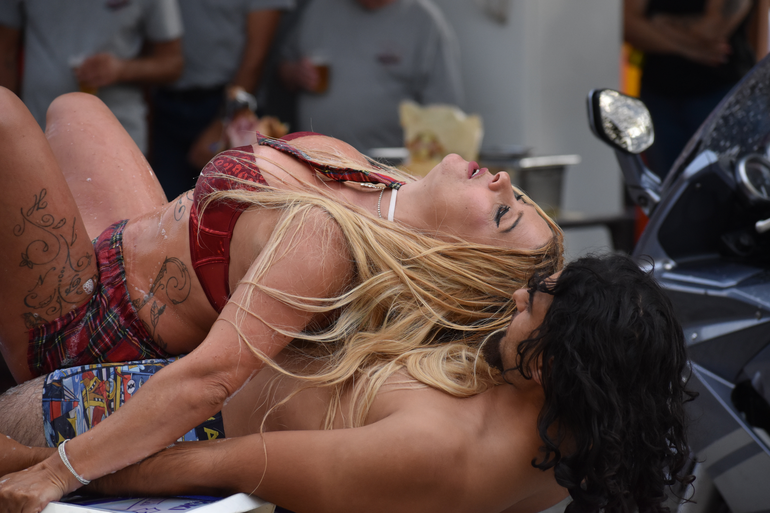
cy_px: 256
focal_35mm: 202
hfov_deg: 10.2
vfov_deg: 6.8
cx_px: 385
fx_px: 4331
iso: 800
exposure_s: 1/800
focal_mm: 135
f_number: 4.8
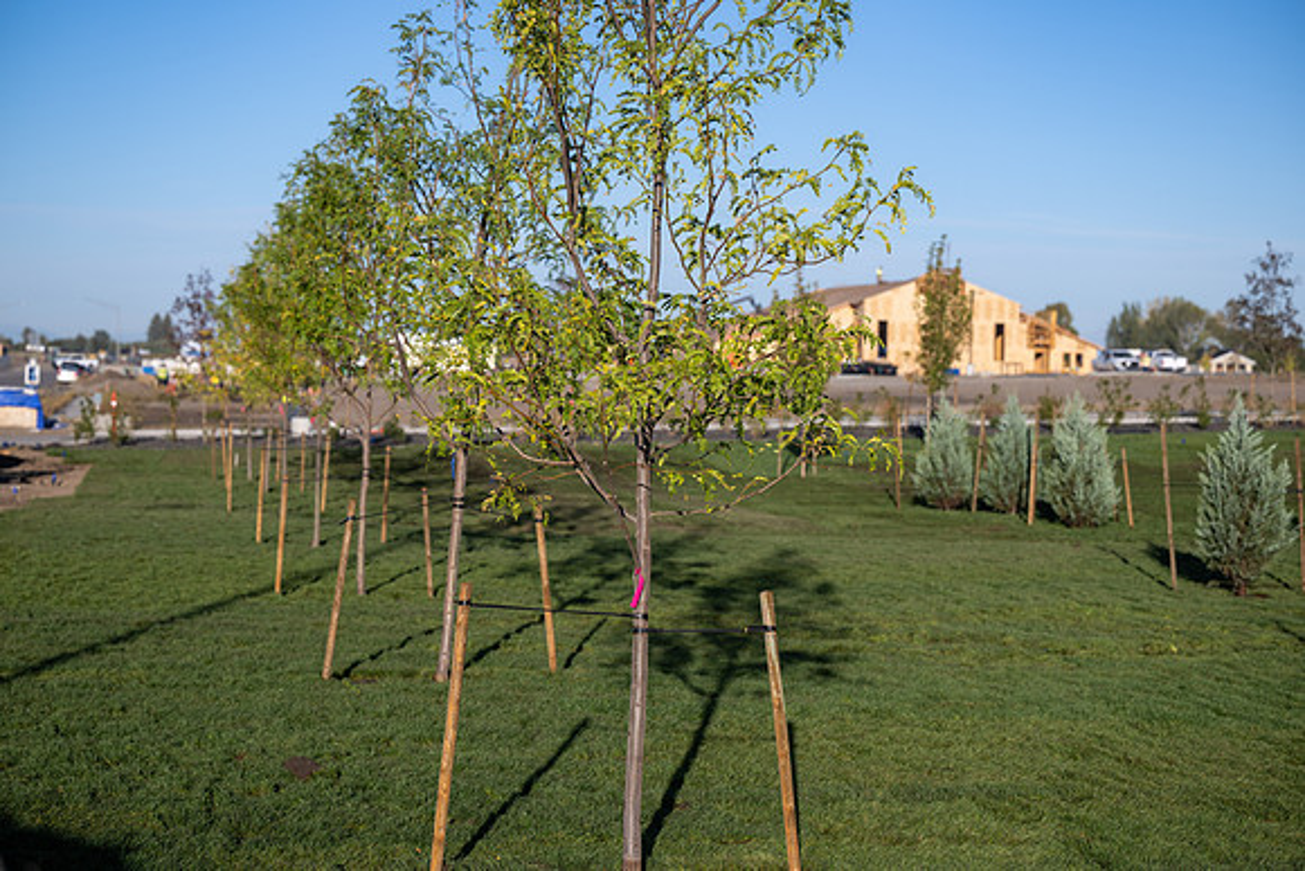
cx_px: 652
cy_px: 436
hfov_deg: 23.6
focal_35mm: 86
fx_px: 3118
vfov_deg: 15.9
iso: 100
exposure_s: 1/1600
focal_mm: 86
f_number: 4
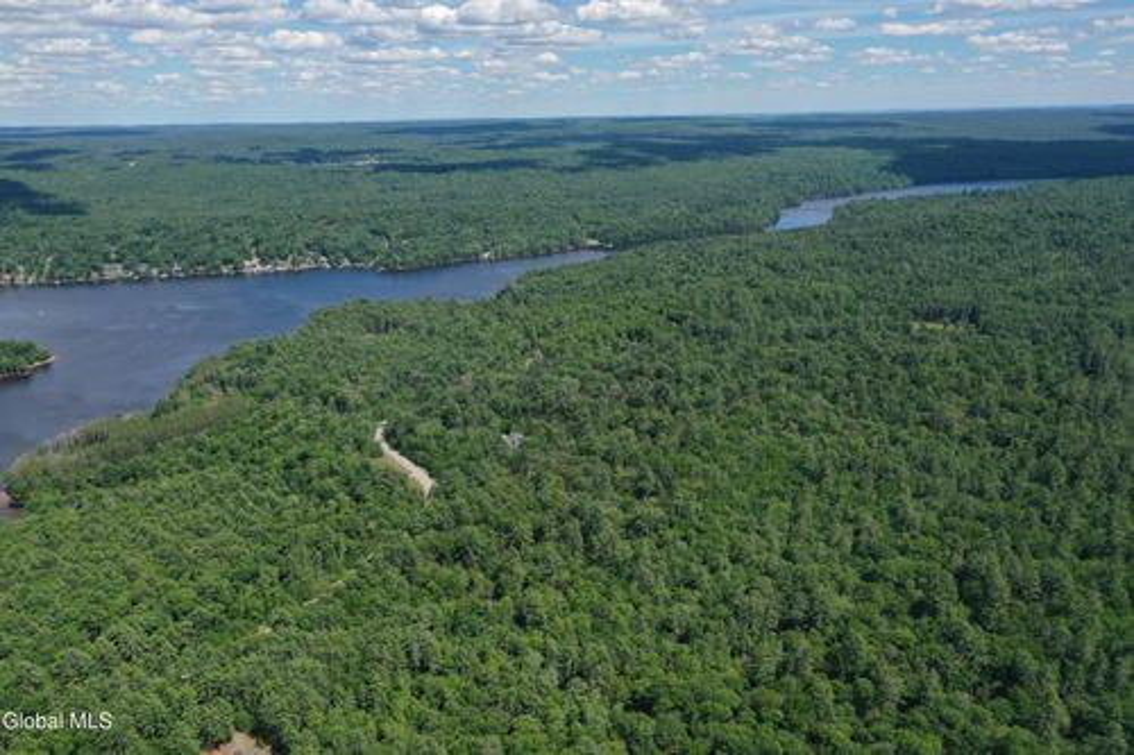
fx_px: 882
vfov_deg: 46.4
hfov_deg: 65.5
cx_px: 567
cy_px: 378
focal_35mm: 28
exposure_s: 1/500
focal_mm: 10.26
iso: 100
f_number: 6.3
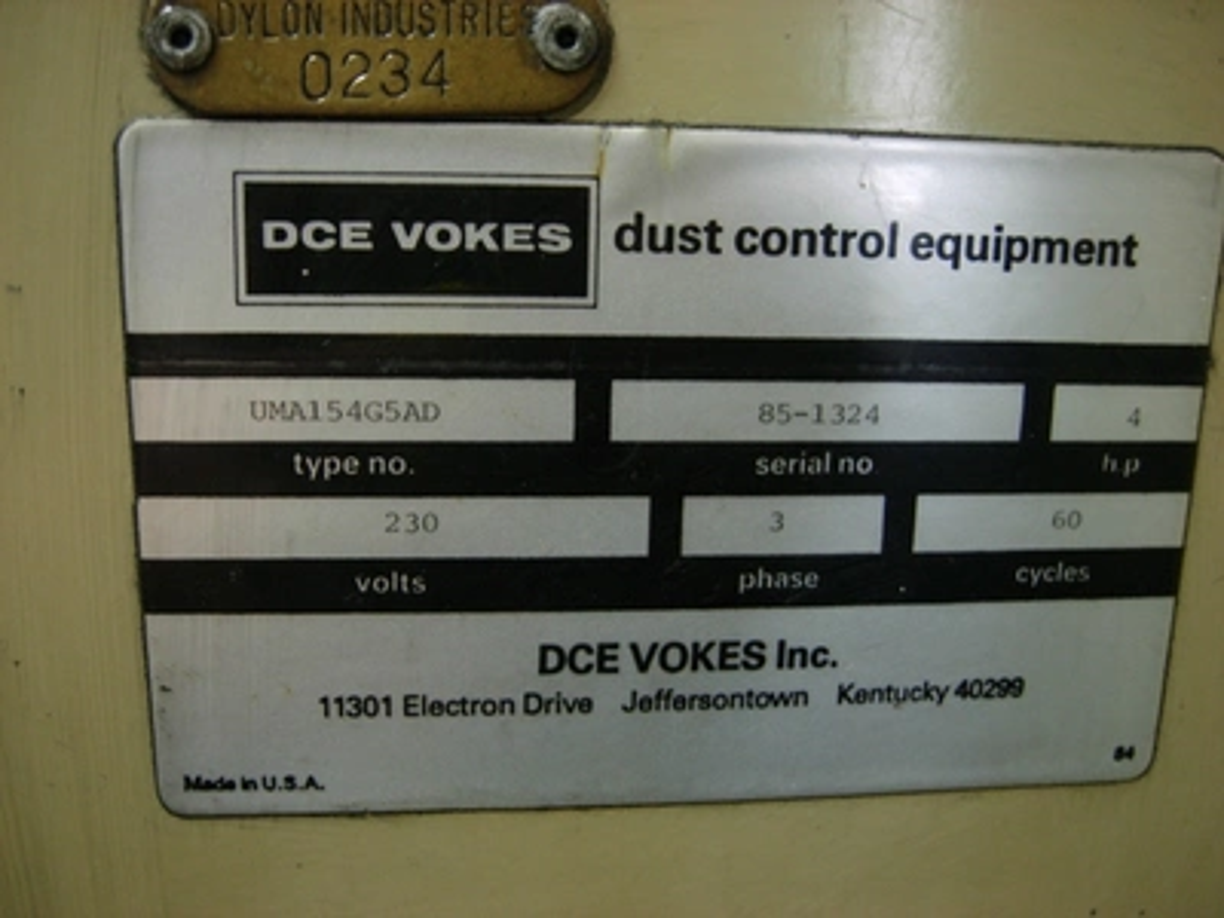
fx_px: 1273
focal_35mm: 36
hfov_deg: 51.4
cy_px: 459
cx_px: 612
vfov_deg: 39.7
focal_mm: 7.5
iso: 115
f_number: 2.7
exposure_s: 1/4
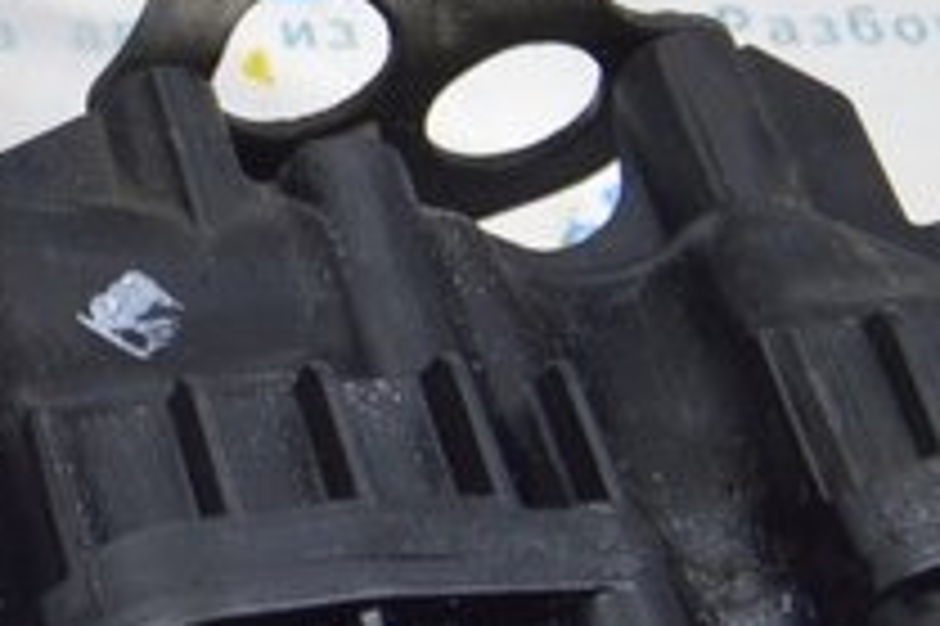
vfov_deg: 9.3
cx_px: -463
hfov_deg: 13.2
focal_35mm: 147
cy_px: 277
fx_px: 3835
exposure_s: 1/20
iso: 400
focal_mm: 20
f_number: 5.6
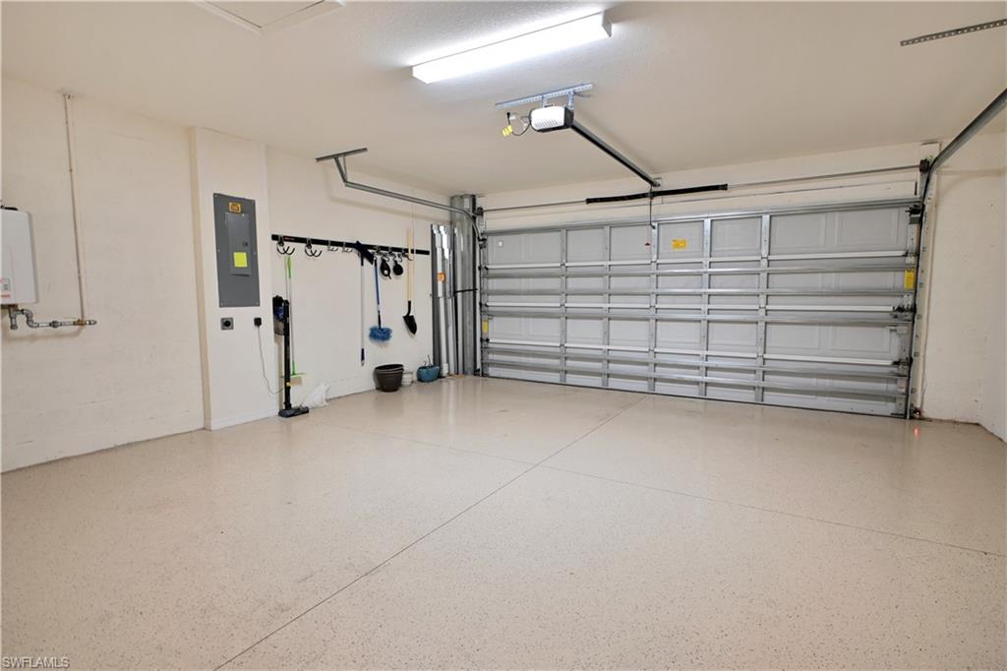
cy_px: 336
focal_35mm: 18
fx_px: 503
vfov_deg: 67.3
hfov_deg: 90.0
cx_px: 504
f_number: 3.5
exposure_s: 1/20
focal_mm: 12
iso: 500
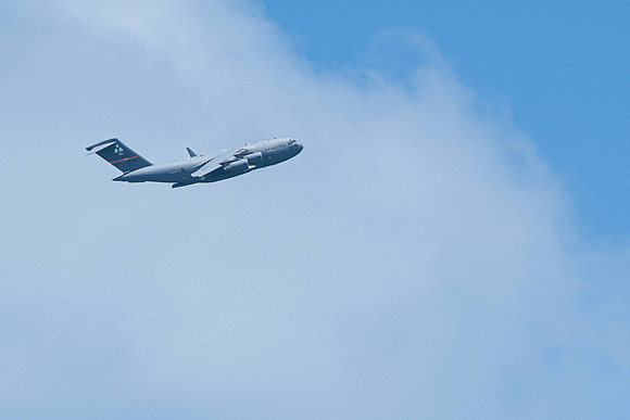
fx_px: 9074
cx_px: 309
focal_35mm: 518
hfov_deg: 4.0
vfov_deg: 2.7
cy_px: 166
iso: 640
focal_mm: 218
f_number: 10
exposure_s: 1/1250
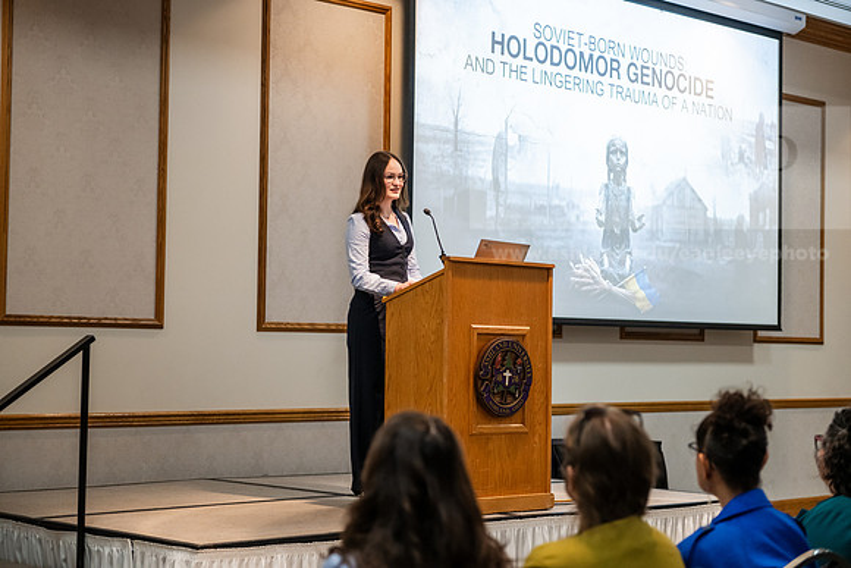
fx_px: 1655
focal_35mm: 70
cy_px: 284
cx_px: 426
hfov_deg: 28.8
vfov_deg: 19.5
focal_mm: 70
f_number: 3.2
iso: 1600
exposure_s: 1/200
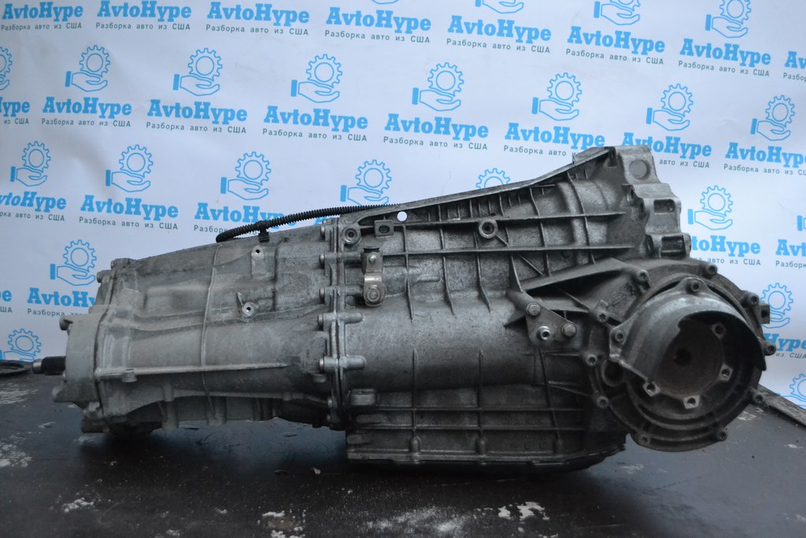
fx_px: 806
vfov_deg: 36.9
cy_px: 269
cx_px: 403
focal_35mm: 36
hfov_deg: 53.1
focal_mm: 24
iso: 3200
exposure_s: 1/60
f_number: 4
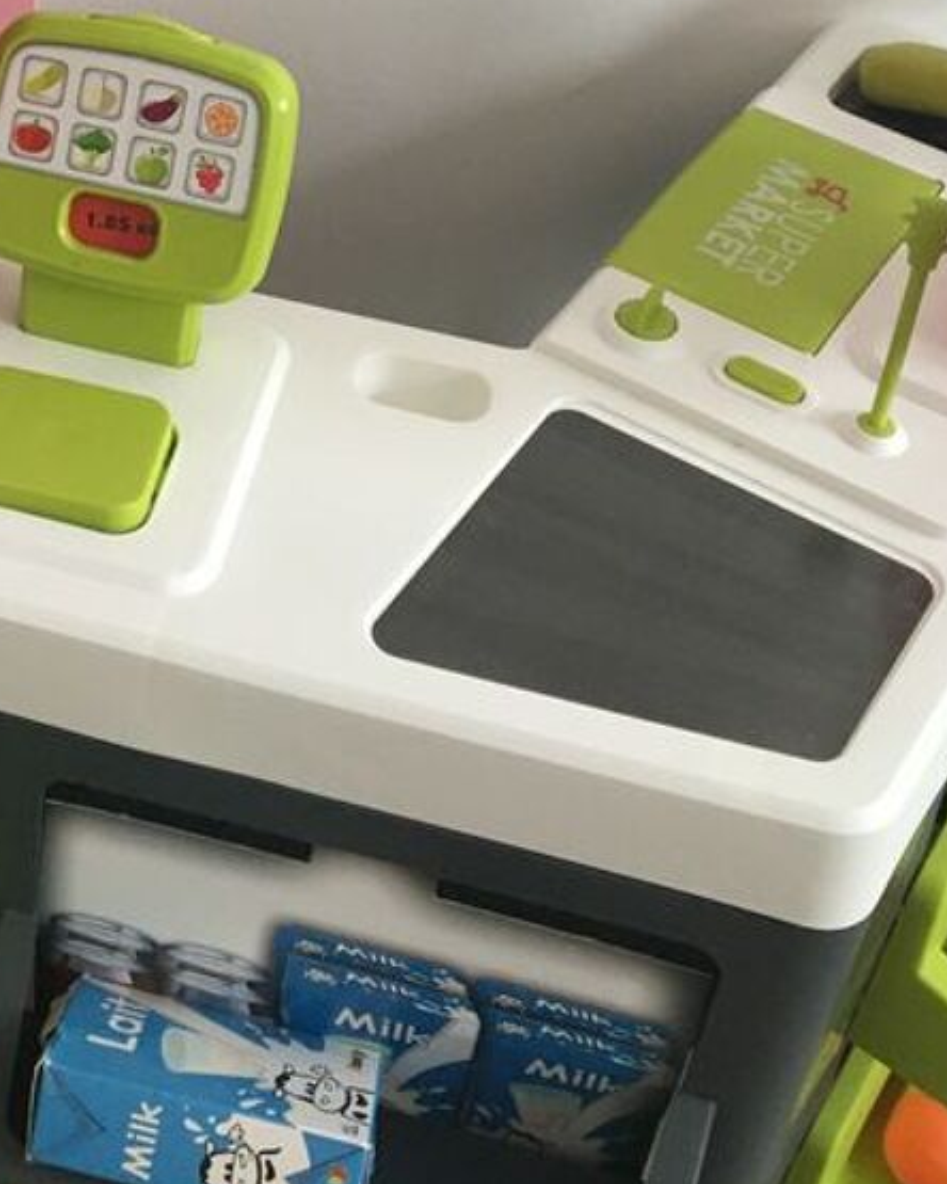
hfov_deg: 22.0
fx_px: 2382
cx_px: 111
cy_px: 193
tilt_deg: -37.3
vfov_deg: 27.2
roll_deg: -5.2
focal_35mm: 68
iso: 125
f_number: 2.2
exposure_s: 1/33
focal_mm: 4.15
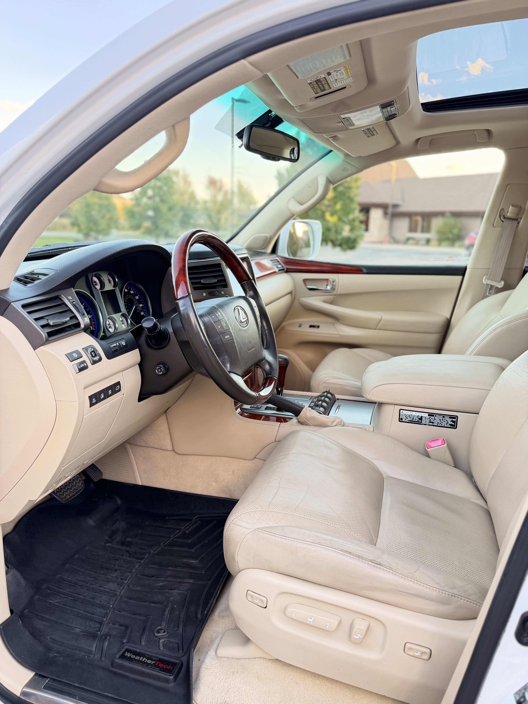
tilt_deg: -14.5
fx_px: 488
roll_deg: -2.0
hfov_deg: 56.8
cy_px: 352
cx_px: 264
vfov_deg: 71.6
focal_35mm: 24
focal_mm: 6.76
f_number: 1.78
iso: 160
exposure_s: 1/121
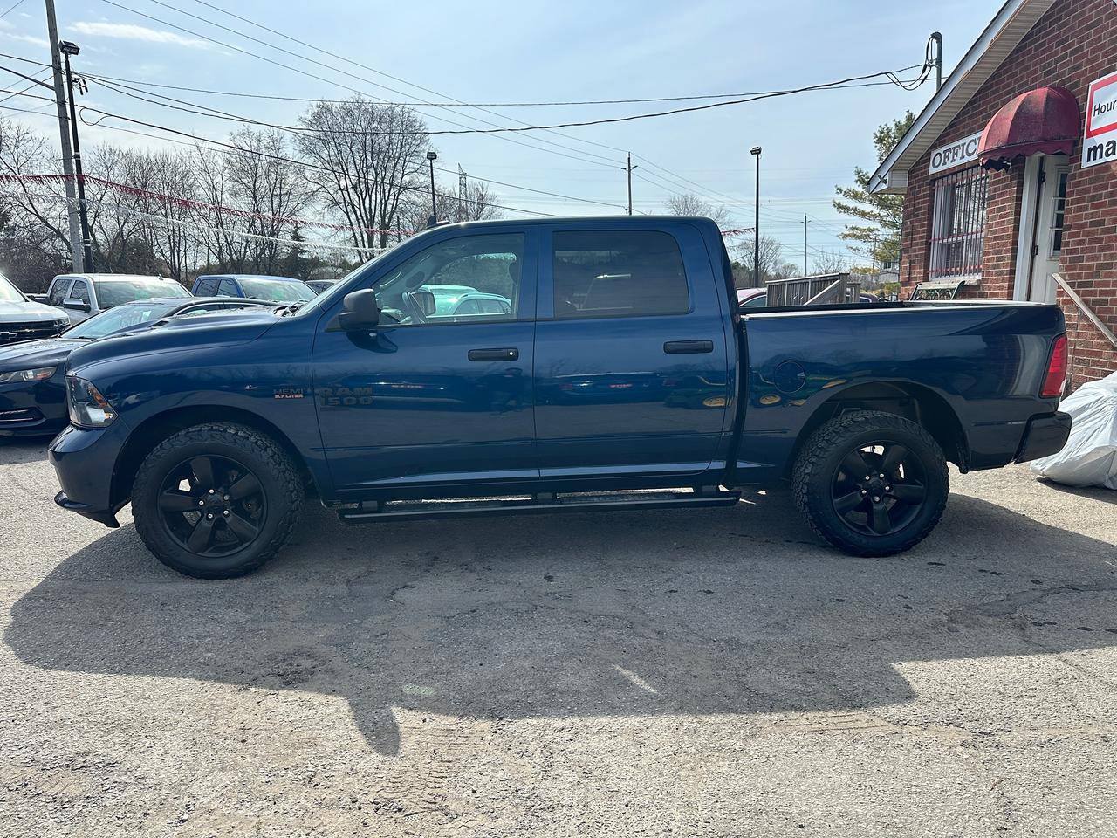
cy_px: 419
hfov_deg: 71.6
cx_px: 558
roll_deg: -0.1
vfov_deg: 56.8
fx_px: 774
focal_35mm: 24
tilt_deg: -8.4
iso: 80
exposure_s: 1/4016
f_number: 1.78
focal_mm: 6.86
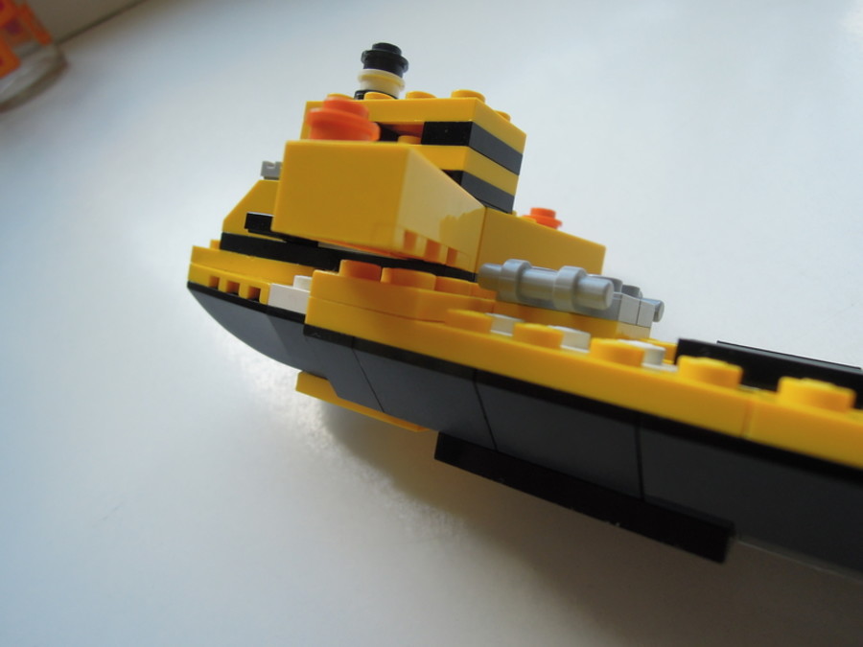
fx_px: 598
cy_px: 324
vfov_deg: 56.8
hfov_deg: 71.6
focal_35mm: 24
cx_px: 432
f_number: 2.8
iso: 160
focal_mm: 4.3
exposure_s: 1/250
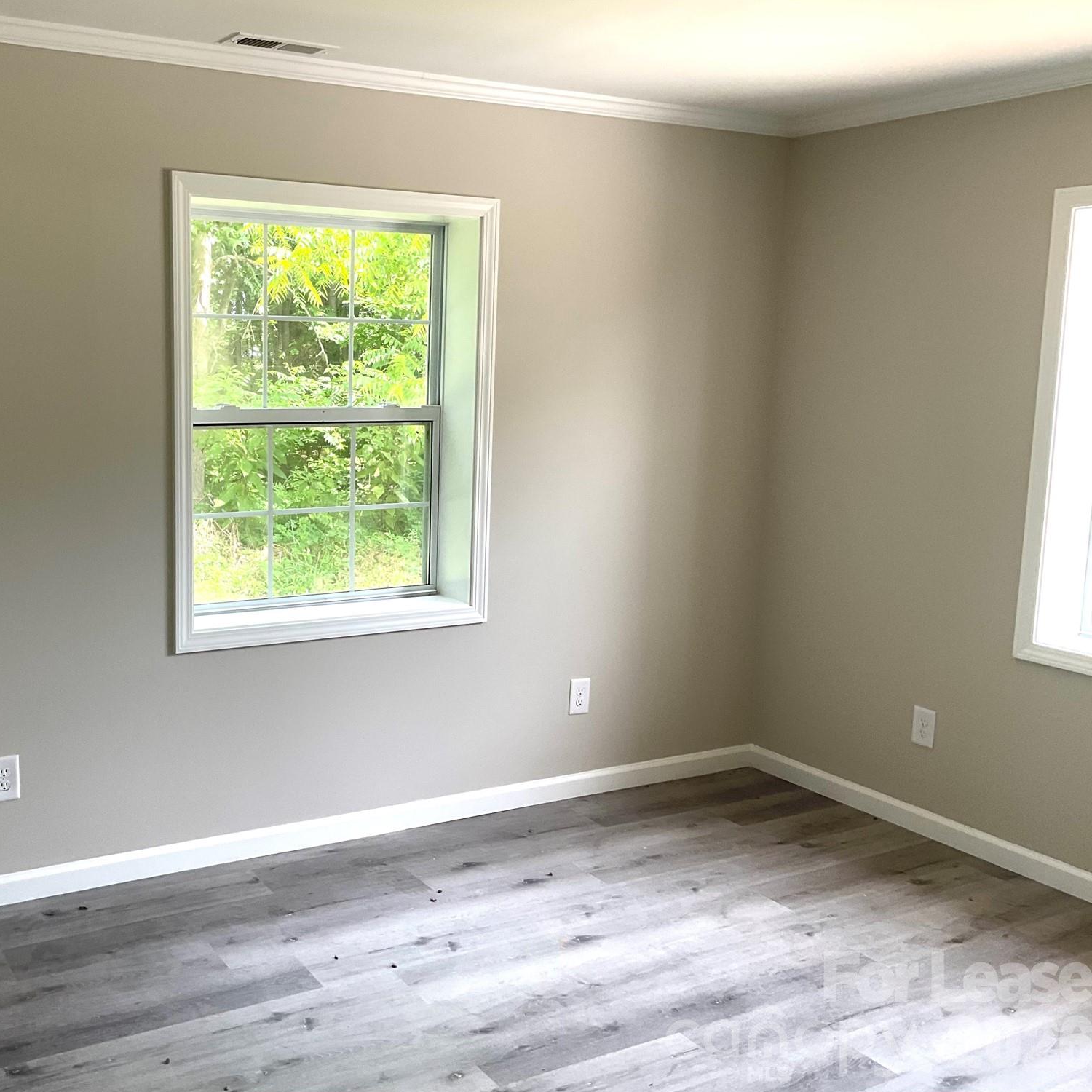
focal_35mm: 35
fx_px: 1249
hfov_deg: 46.4
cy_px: 535
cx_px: 358
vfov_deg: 47.2
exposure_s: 1/120
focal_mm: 3
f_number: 1.8
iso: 40
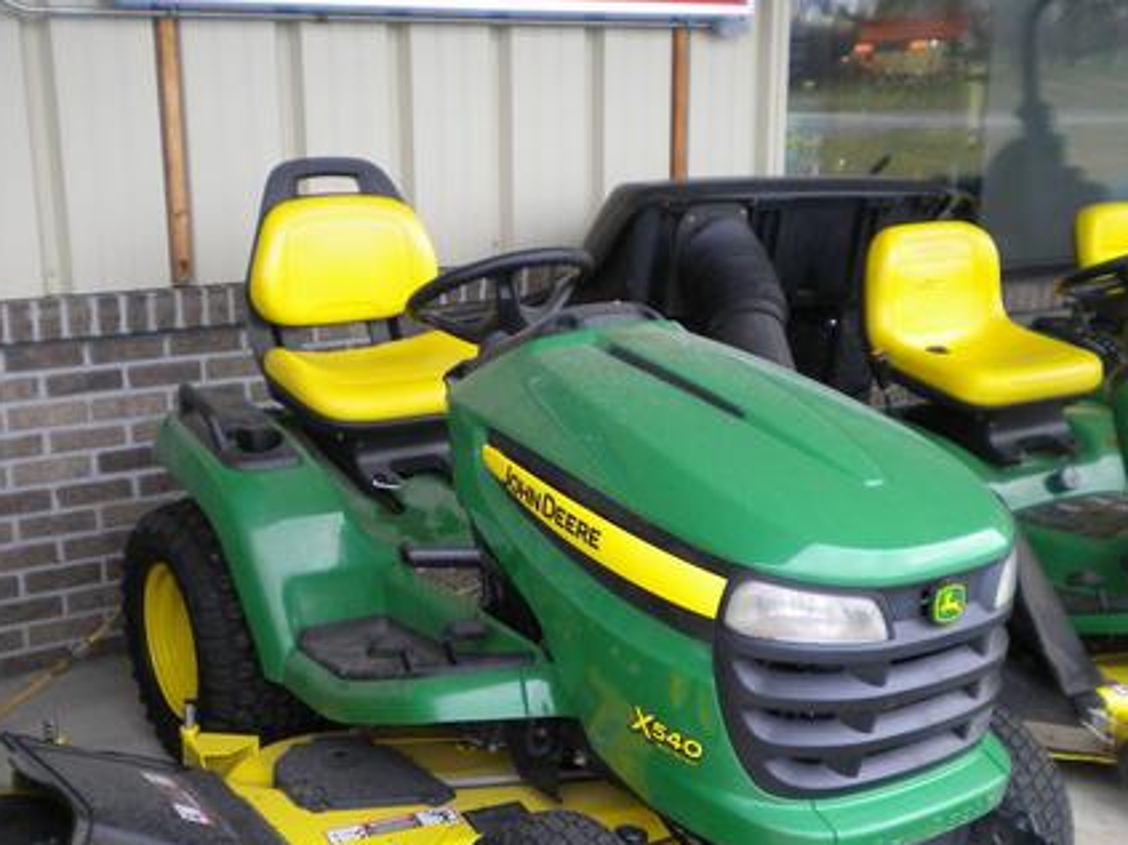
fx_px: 1466
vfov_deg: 32.0
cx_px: 499
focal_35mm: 45
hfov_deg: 42.0
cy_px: 522
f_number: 3.1
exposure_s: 1/59.7
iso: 83
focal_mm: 6.3
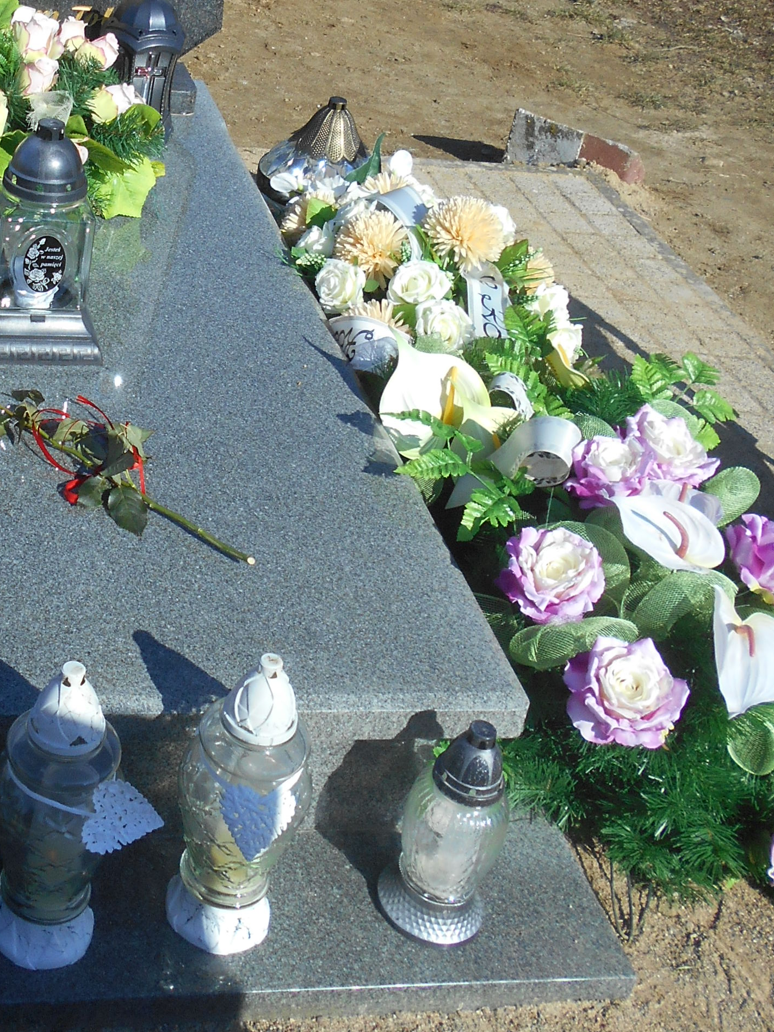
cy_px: 313
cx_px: 68
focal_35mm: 50
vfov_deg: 37.6
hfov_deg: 28.0
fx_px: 1490
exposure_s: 1/1000
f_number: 3.2
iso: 80
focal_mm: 4.6
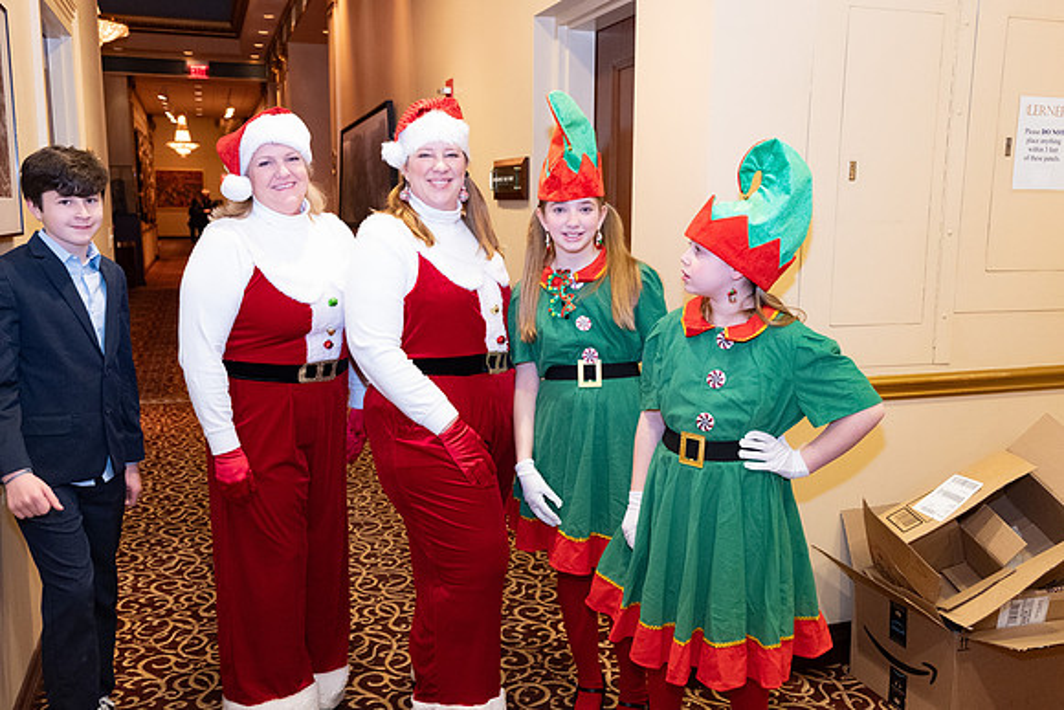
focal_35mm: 29
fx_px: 857
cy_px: 355
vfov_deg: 45.0
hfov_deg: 63.6
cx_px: 532
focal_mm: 19.6
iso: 2500
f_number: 2.8
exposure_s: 1/125
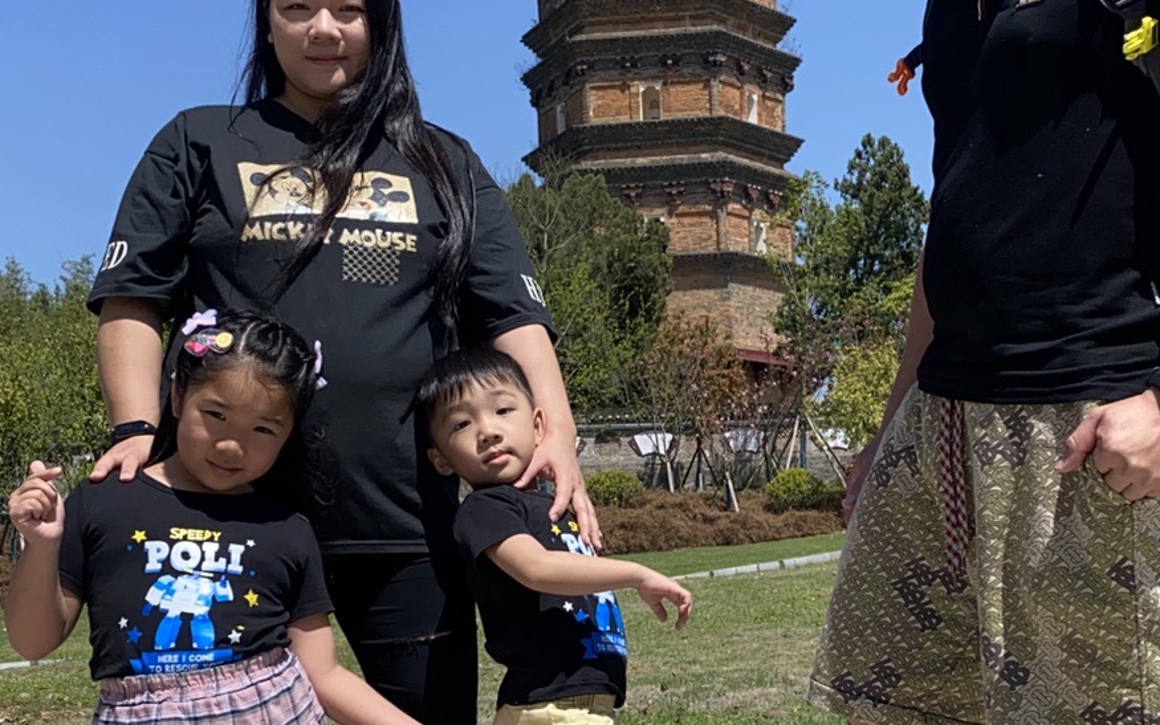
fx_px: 1992
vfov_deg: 20.5
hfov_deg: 32.4
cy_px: 542
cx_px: 668
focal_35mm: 63
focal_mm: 4.25
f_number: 1.8
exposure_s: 1/2688
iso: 32
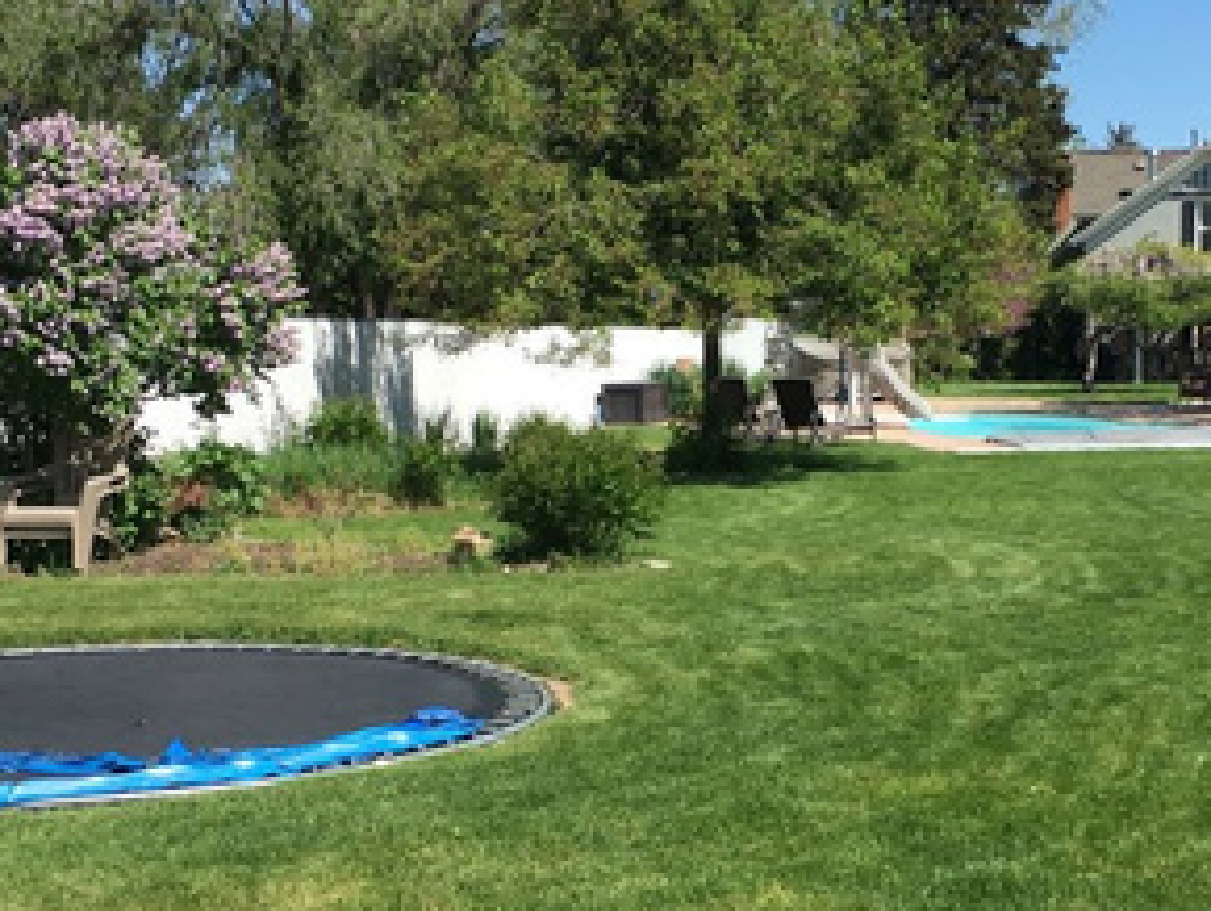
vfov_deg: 23.0
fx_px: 2241
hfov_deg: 30.0
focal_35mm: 64
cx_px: 818
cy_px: 501
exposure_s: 1/1304
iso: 25
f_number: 2.2
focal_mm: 4.15
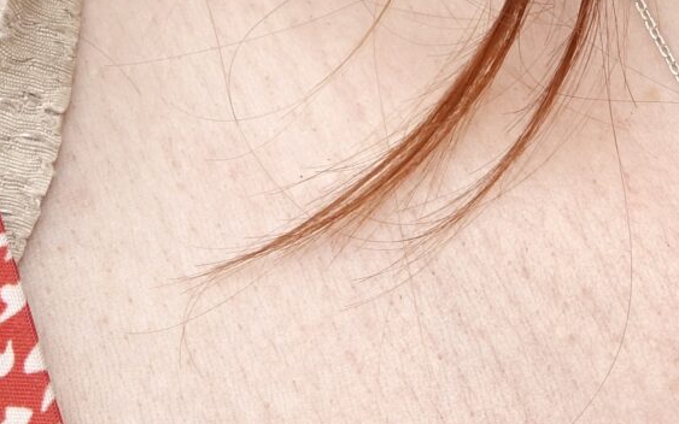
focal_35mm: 153
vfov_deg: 8.5
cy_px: 46
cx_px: 1023
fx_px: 2832
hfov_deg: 12.9
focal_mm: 12.03
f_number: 4
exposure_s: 1/640
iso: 125
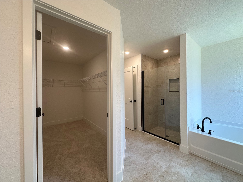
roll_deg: +0.4
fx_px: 98
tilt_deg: -0.1
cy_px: 91
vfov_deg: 85.7
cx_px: 122
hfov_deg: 102.1
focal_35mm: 14
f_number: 2.2
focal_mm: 2.22
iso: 125
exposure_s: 1/120
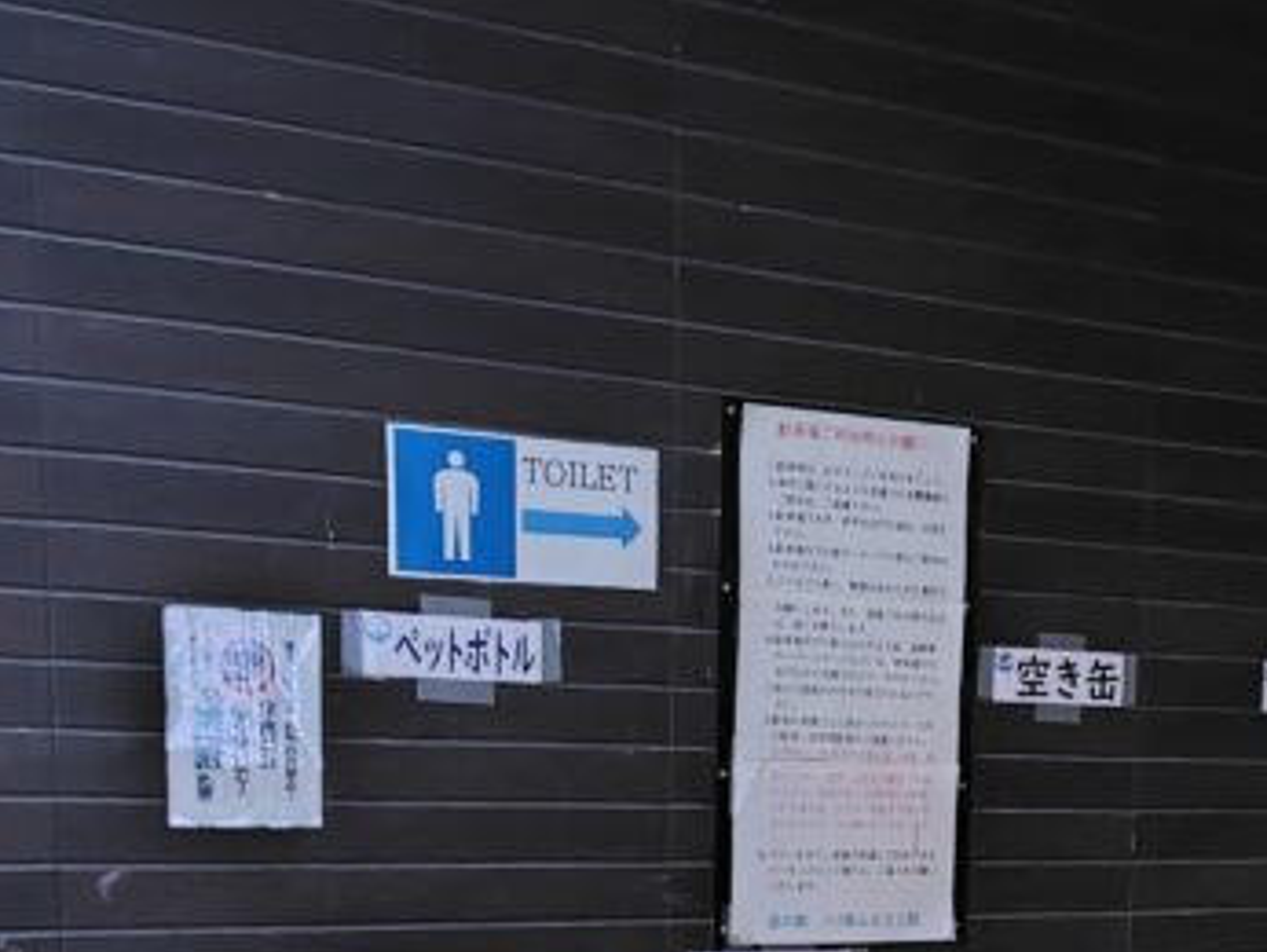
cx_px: 1132
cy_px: 1164
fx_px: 2491
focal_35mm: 68
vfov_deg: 20.2
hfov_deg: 27.5
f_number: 1.9
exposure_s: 1/30
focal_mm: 5.6
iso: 2568
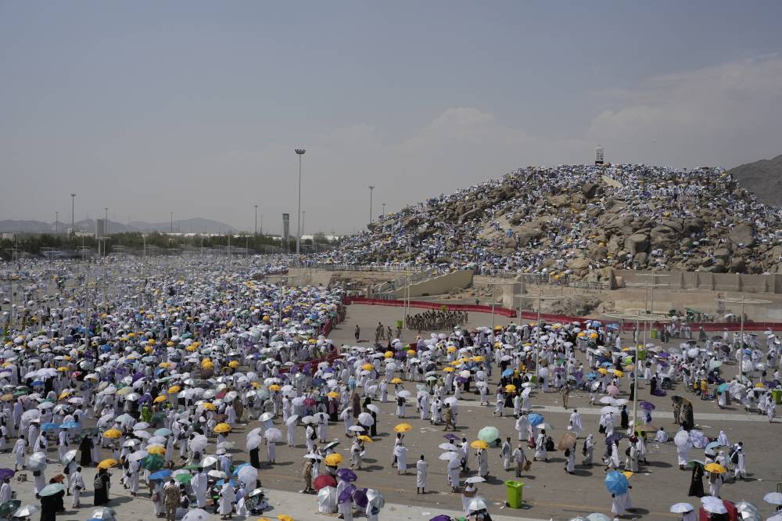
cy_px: 260
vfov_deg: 37.8
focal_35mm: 35
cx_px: 391
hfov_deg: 54.5
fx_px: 760
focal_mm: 35
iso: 400
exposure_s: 1/2500
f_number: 9
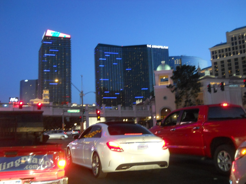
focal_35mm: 41
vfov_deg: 35.1
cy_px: 92
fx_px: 291
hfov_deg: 45.8
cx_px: 123
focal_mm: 6.72
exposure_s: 1/10
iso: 400
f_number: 3.1
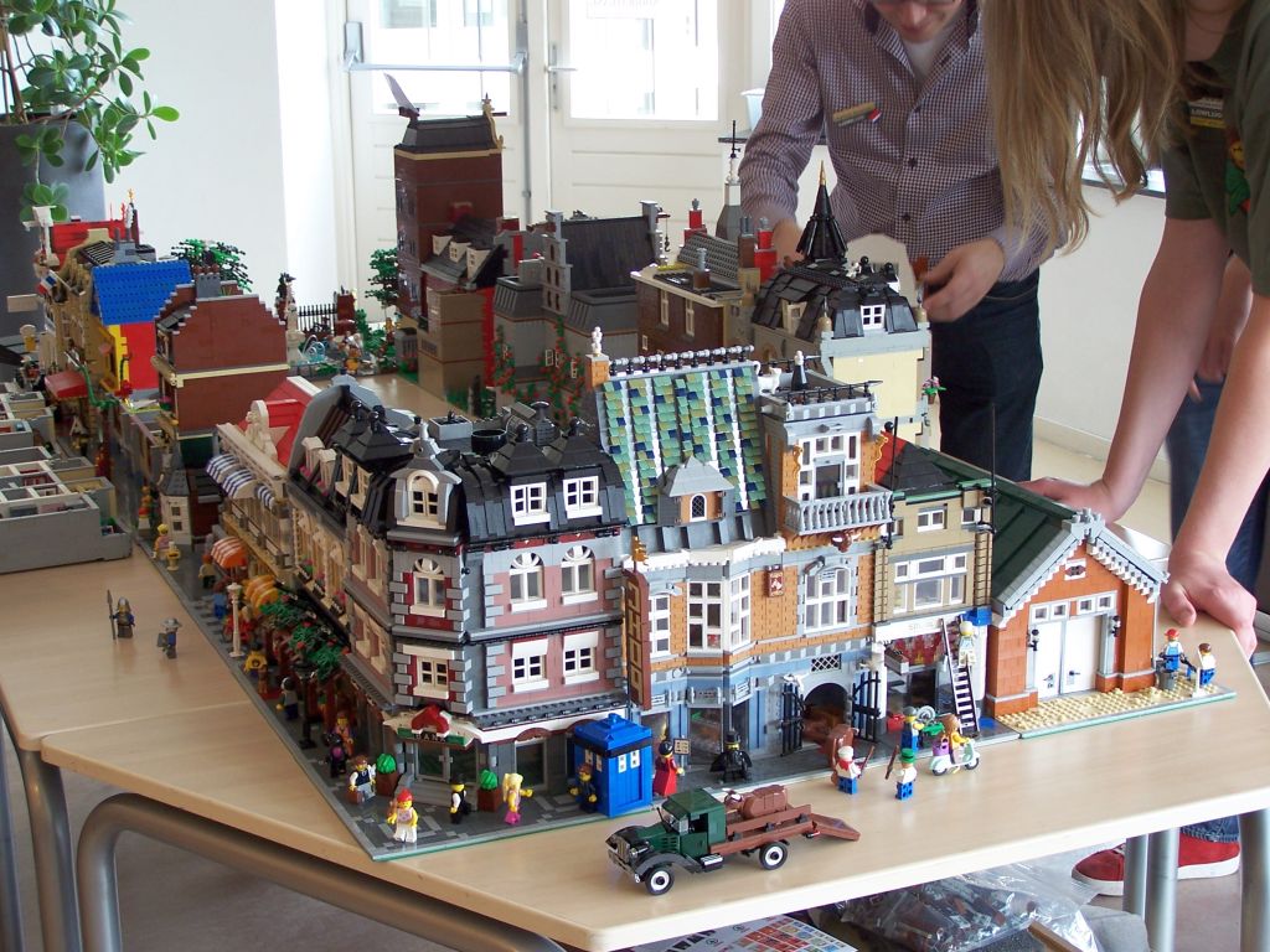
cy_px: 476
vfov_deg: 24.8
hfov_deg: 32.7
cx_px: 635
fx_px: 2165
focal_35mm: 59
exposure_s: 1/15
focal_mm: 9.8
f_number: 3.1
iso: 80
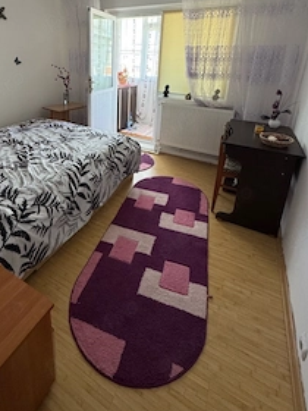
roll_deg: -2.0
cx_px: 120
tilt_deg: -16.7
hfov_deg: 65.2
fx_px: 237
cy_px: 125
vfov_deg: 78.0
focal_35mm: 20
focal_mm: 2.22
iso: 200
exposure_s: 1/100
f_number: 2.2
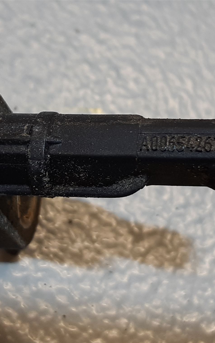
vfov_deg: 52.8
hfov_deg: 34.1
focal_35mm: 37
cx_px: 145
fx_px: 347
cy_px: 173
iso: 50
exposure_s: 1/50
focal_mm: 3.93
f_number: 1.7
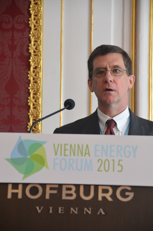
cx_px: 76
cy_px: 116
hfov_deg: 8.7
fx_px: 1009
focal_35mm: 158
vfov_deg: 13.1
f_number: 5.3
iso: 640
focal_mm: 105
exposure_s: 1/25
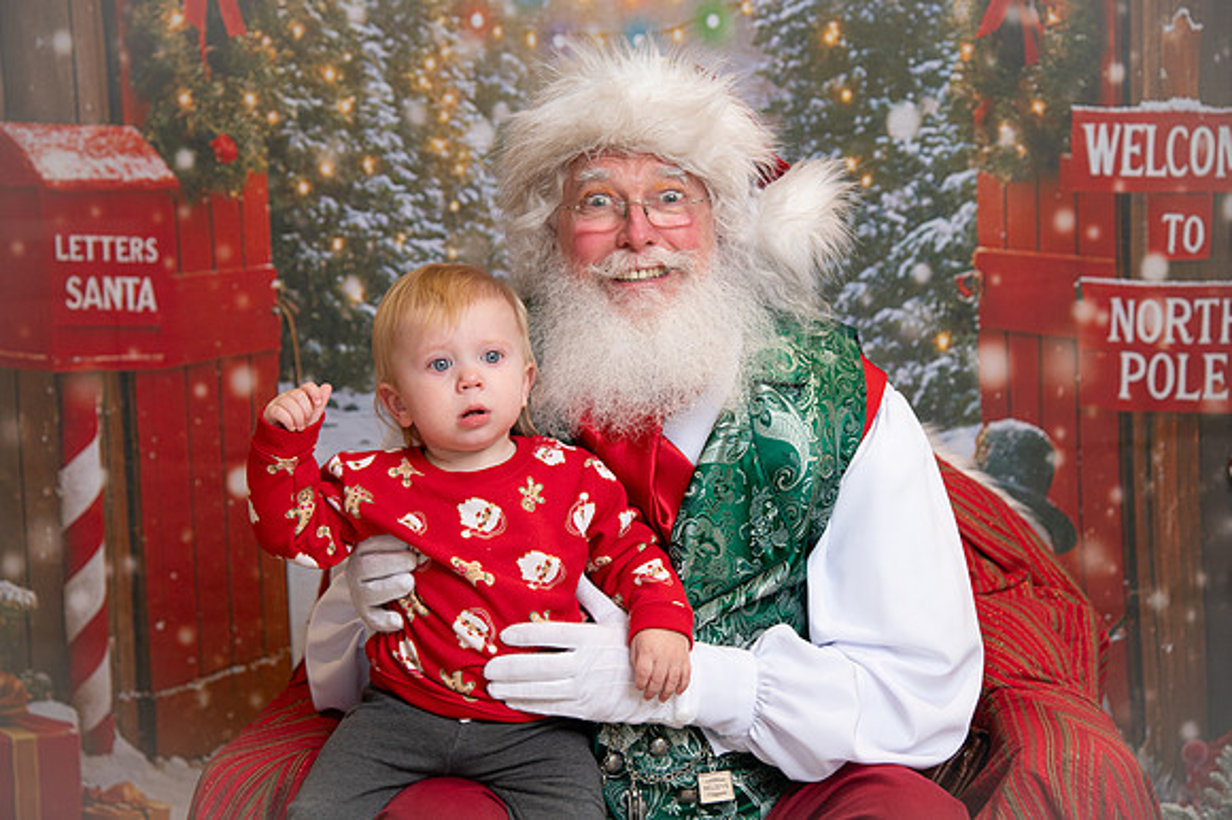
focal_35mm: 65
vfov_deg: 20.9
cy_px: 410
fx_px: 2223
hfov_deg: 31.0
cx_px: 616
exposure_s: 1/200
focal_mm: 65
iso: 1250
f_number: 4.5
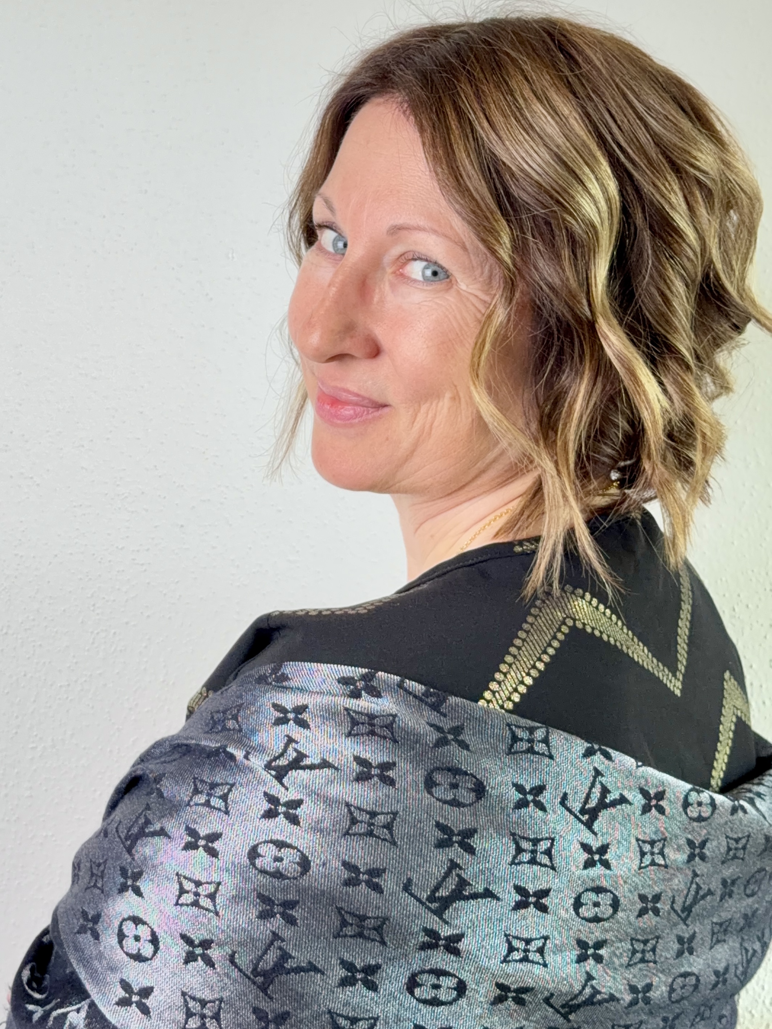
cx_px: 386
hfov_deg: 30.3
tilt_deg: -2.1
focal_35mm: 48
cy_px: 514
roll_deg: -1.5
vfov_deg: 39.7
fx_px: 1427
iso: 100
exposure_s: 1/96
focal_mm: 6.76
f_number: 1.78
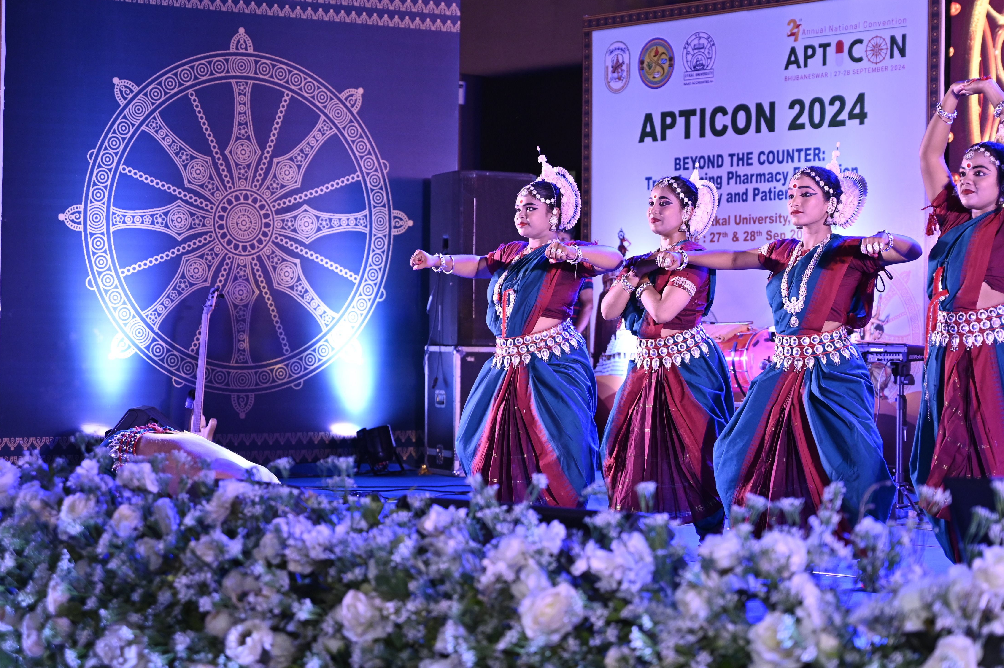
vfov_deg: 16.6
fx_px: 2285
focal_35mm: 82
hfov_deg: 24.8
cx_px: 550
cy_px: 334
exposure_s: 1/160
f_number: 4
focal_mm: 70
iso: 1600
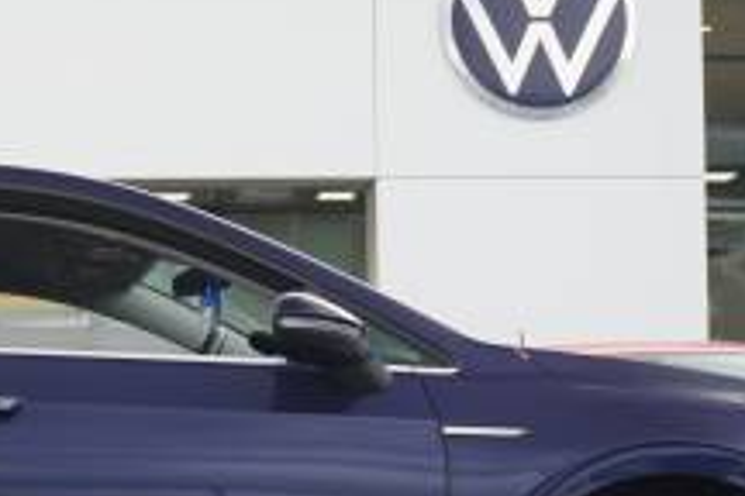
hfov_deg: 13.8
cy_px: 379
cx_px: 38
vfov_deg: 9.4
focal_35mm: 146
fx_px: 3031
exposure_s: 1/60
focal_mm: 33
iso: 160
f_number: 4.5
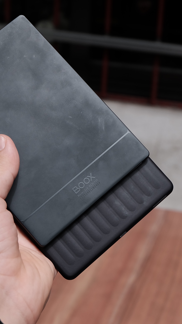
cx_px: 74
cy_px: 161
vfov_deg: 26.2
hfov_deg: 14.9
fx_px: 695
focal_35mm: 81
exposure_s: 1/420
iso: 400
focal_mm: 34
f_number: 5.6
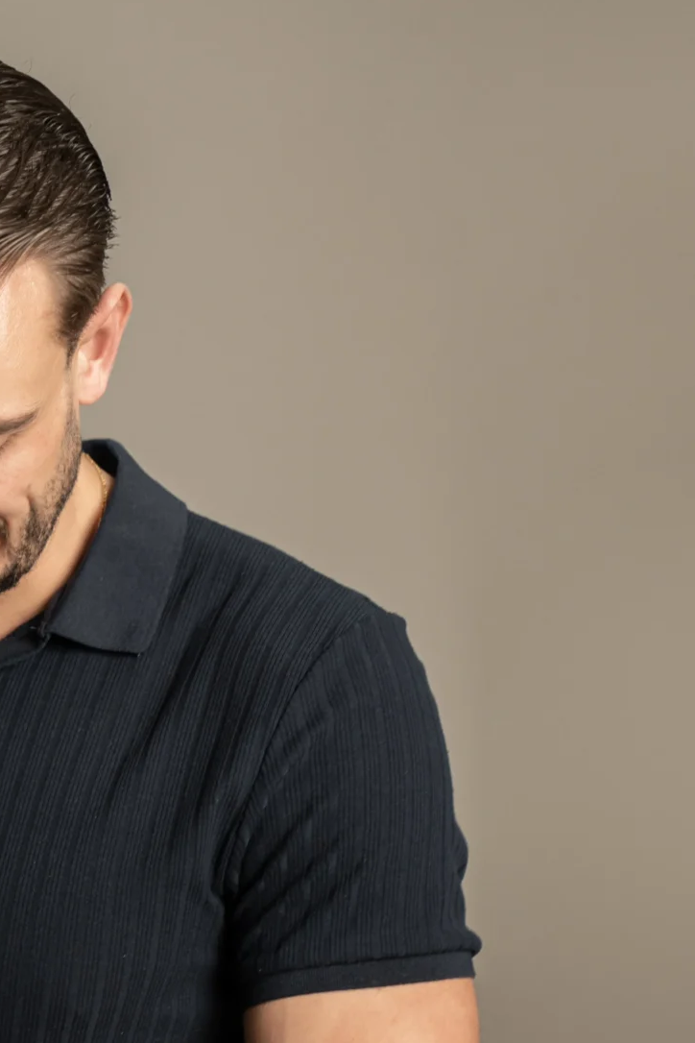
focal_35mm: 165
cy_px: 817
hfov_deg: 8.3
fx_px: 4778
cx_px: -81
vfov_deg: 12.4
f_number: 2.8
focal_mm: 70
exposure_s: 1/125
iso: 400
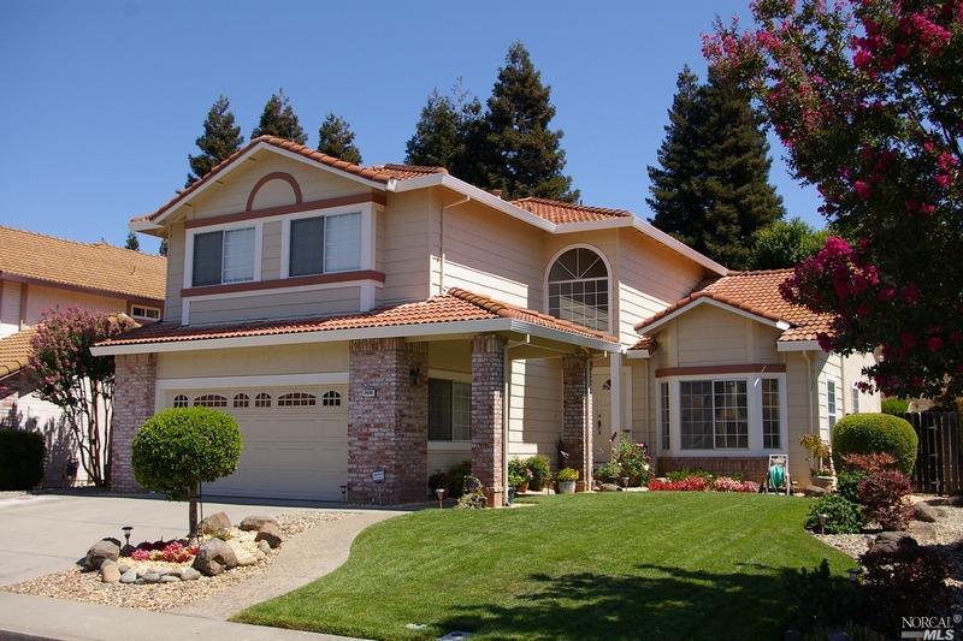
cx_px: 482
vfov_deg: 36.9
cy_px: 320
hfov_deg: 53.1
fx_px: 963
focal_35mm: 36
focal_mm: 24
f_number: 8
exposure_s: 1/350
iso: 200
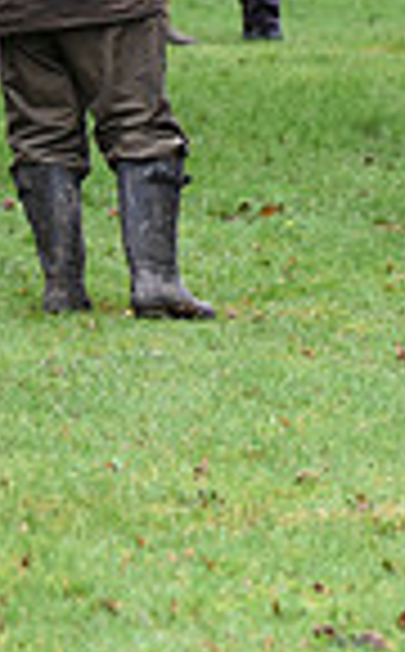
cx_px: 1152
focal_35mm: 457
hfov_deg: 2.8
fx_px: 8111
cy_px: -103
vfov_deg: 4.6
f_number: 3.5
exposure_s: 1/1250
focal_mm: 112
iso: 3200
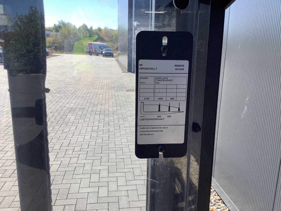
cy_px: 106
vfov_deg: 45.4
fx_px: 252
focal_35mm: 31
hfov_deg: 58.4
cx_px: 140
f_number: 2.4
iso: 25
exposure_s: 1/702
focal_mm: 3.3
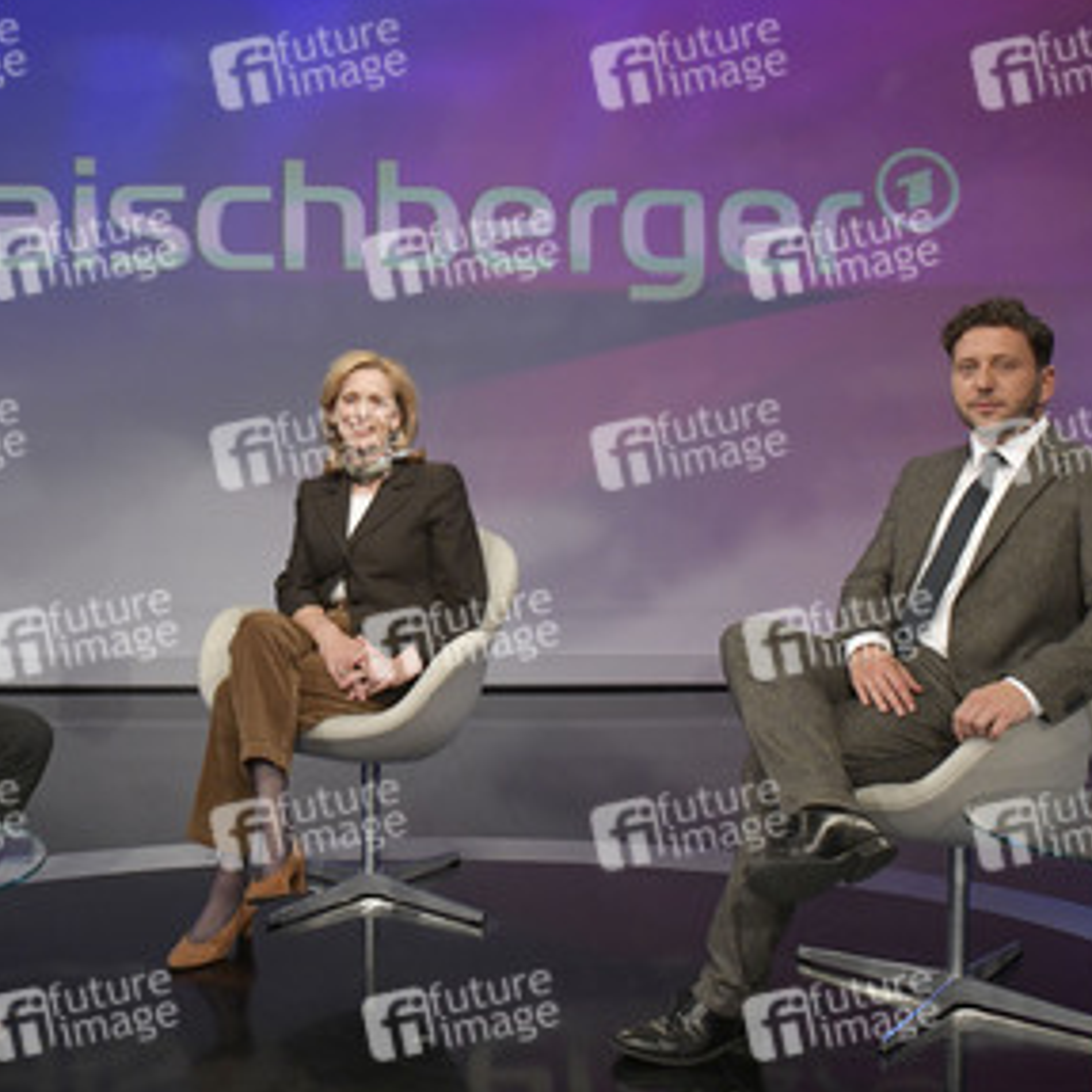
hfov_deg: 50.1
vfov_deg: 51.1
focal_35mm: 32
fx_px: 1142
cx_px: 360
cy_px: 540
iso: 2500
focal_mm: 24
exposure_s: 1/200
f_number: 6.3
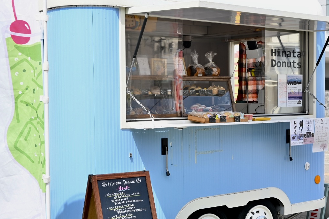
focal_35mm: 62
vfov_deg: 21.9
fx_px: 566
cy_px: 114
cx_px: 181
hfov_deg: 32.4
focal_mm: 26
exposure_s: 1/250
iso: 100
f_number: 5.6
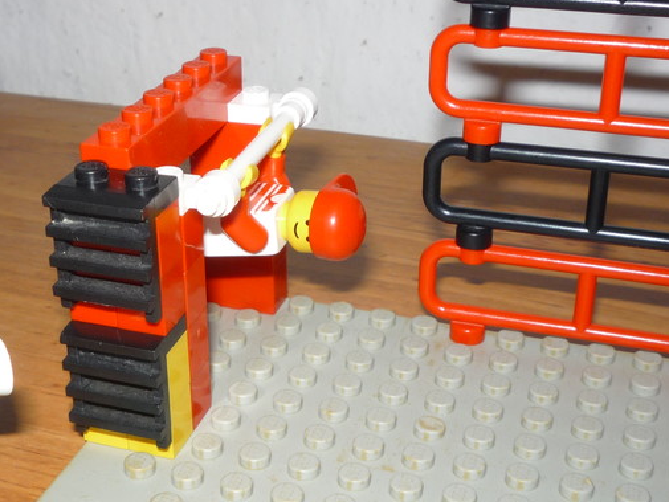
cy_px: 292
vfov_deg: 25.6
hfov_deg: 33.5
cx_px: 233
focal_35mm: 57
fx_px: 1102
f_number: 4
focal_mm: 5.2
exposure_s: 1/30
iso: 100
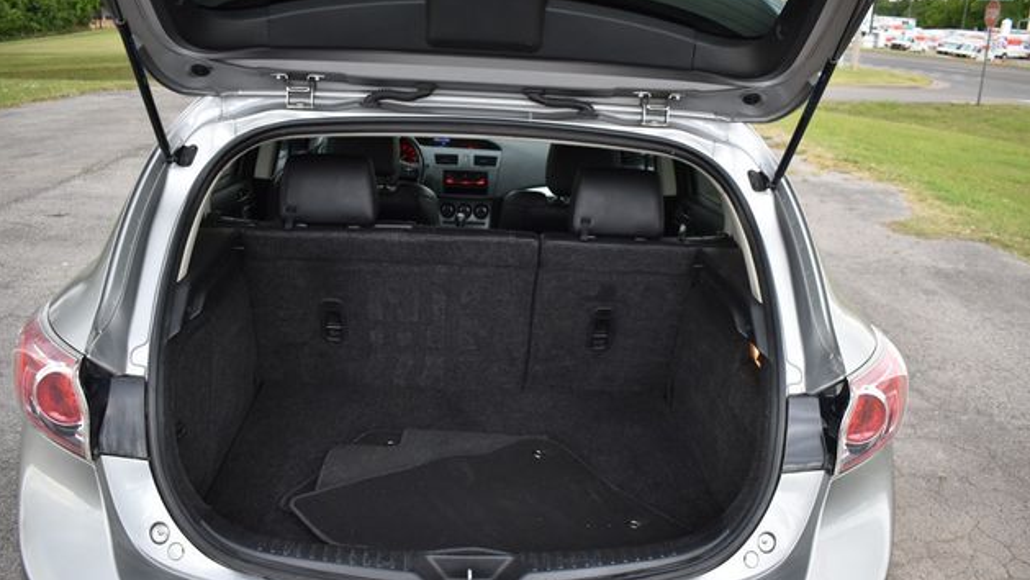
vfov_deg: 36.7
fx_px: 874
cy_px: 315
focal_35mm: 32
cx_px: 519
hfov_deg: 61.0
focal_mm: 20
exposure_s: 1/250
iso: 560
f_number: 3.5
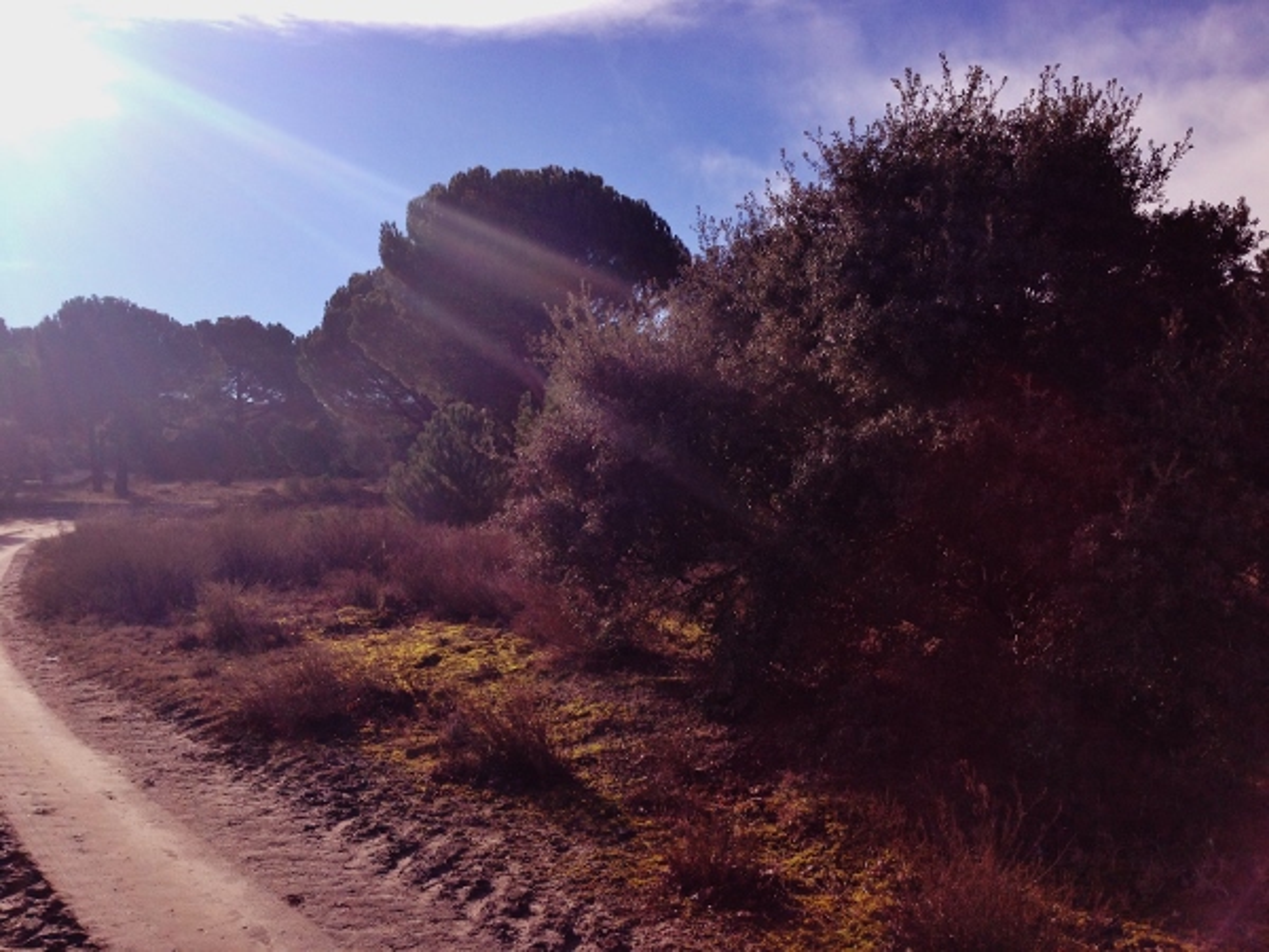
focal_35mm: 33
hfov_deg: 55.4
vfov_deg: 42.9
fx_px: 1210
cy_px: 476
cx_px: 634
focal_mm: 4.12
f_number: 2.4
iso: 50
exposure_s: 1/1748
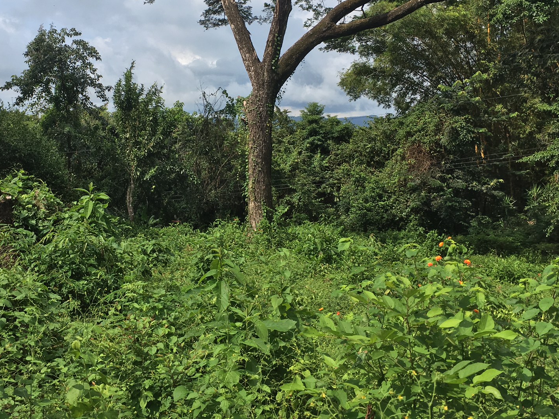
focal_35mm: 41
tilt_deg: +2.9
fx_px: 662
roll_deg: -0.5
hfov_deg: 45.4
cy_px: 126
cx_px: 211
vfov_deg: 34.7
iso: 25
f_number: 2.2
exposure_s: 1/1672
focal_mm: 4.15
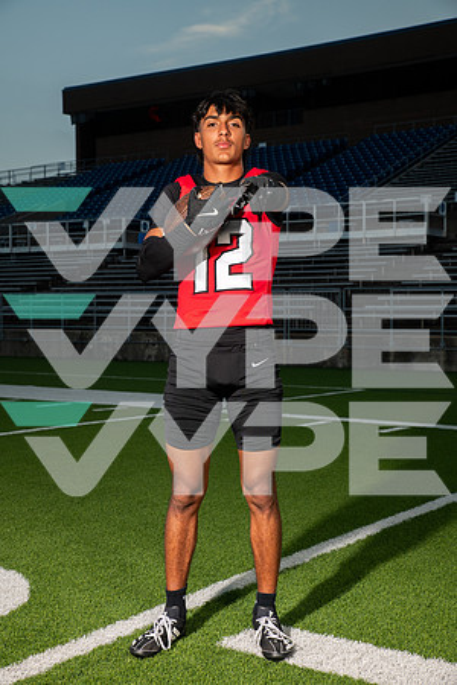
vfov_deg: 38.2
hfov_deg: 26.0
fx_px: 990
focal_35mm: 52
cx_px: 228
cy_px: 342
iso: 200
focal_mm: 52
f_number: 7.1
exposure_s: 1/320
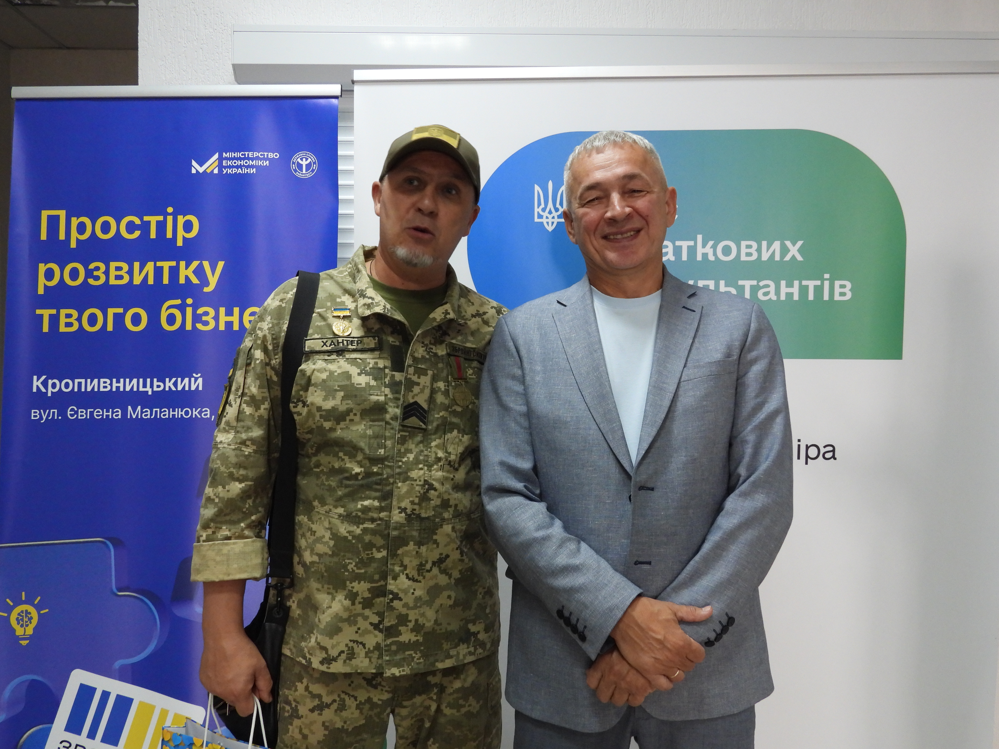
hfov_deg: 55.4
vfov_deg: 42.9
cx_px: 500
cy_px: 374
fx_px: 952
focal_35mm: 33
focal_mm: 5.9
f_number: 3.2
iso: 400
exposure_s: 1/30
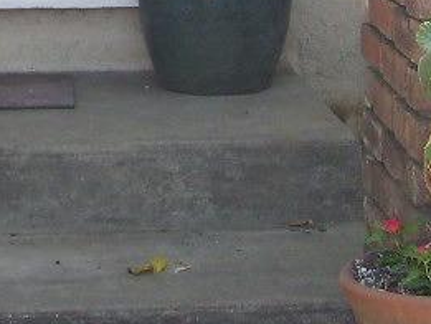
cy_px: -256
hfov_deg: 9.5
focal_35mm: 206
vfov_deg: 7.0
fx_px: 2566
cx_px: 21
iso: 80
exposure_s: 1/80
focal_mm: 7.1
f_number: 3.4
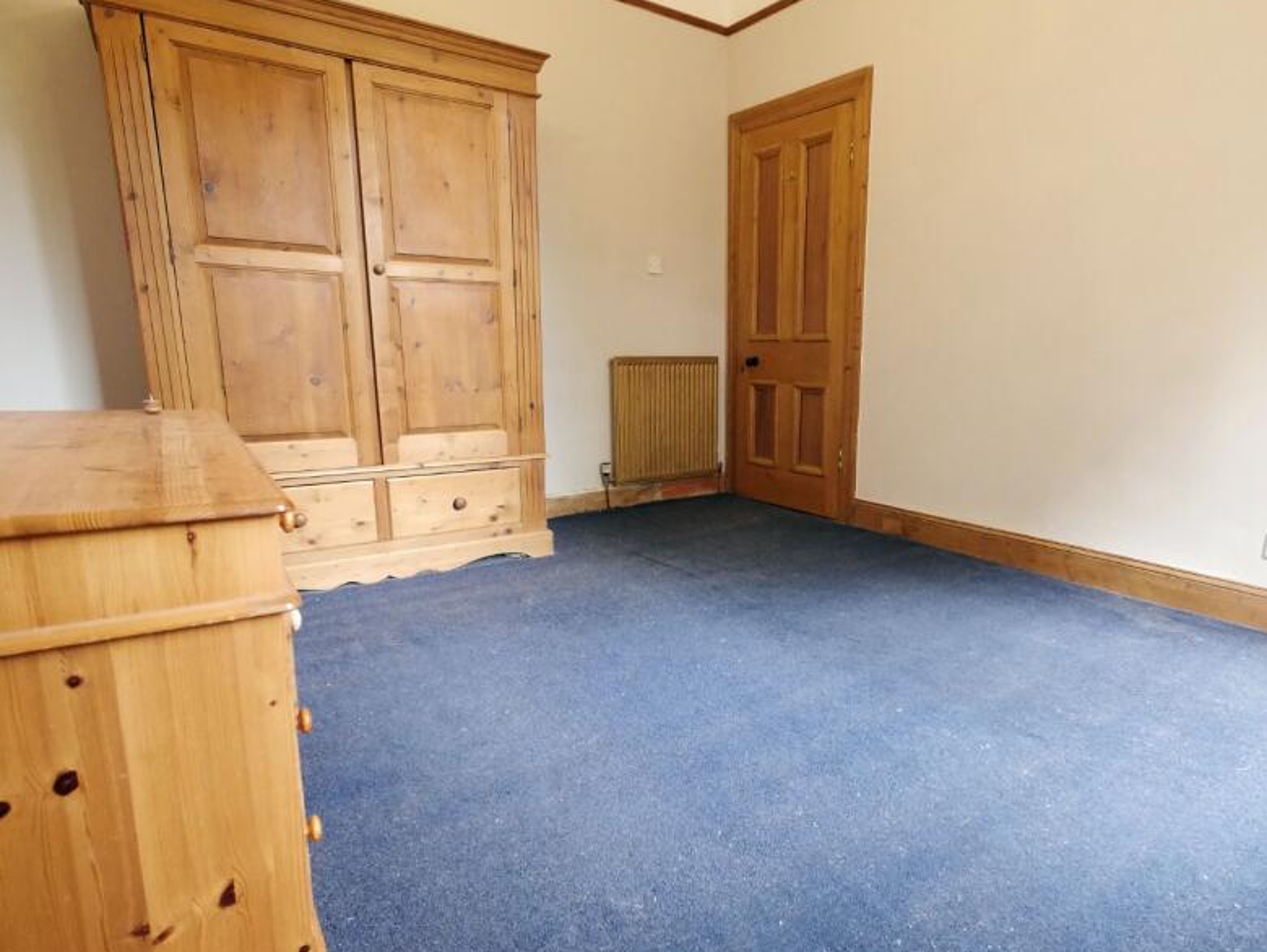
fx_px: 769
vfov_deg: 63.4
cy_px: 504
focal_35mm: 21
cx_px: 728
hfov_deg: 78.5
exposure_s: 1/100
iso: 3200
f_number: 4
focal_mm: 8
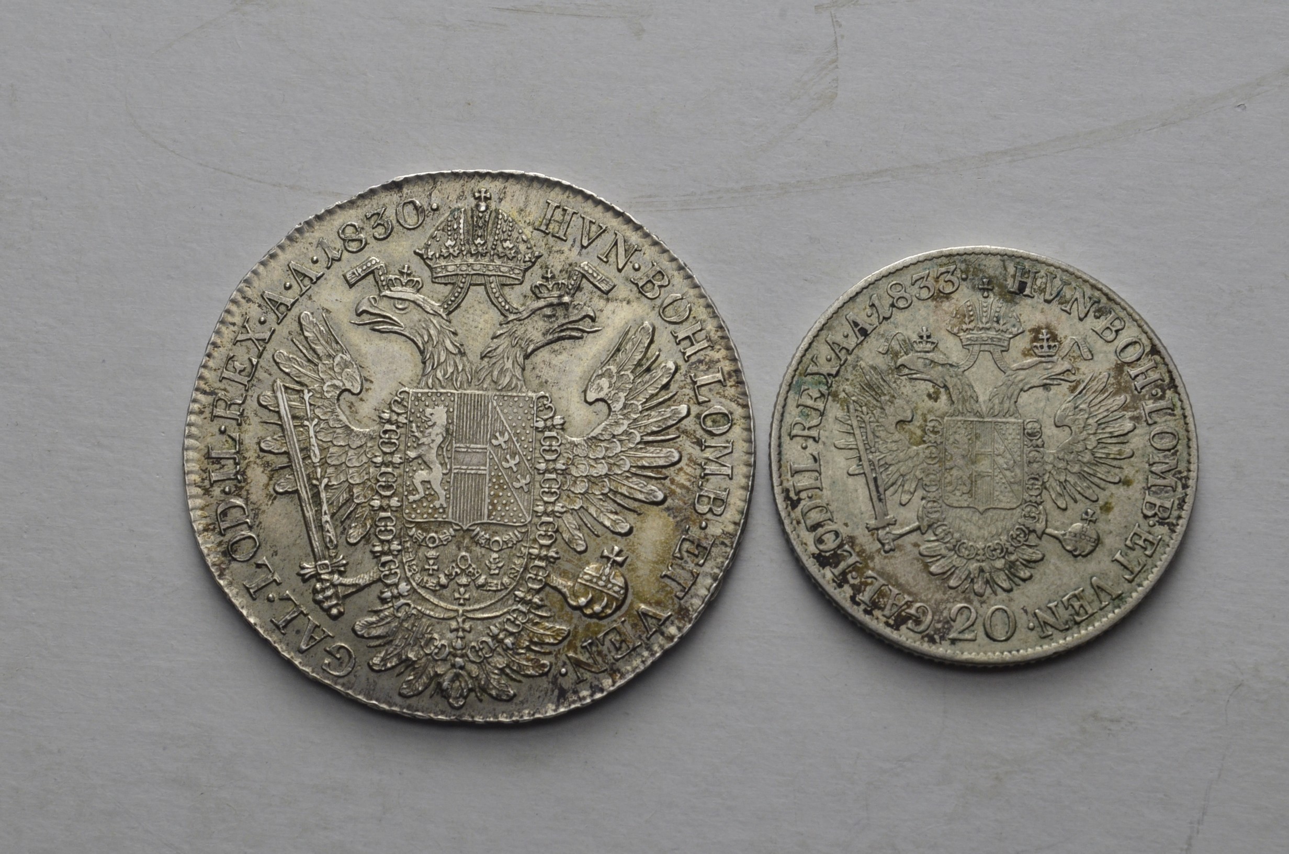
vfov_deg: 16.5
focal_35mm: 82
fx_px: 2948
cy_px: 427
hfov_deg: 24.7
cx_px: 644
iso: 400
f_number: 14
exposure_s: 1/250
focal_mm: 55
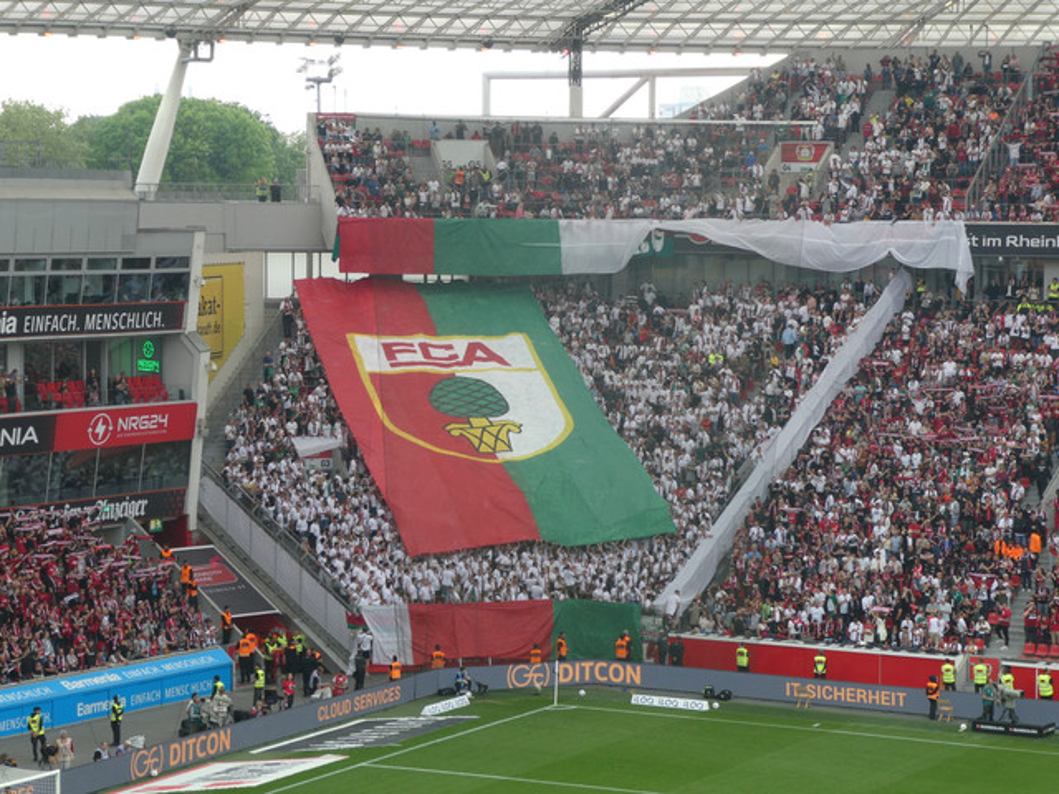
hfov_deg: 20.0
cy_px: 397
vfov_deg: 15.1
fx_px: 2998
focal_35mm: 98
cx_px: 530
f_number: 5
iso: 100
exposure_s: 1/80
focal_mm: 17.5
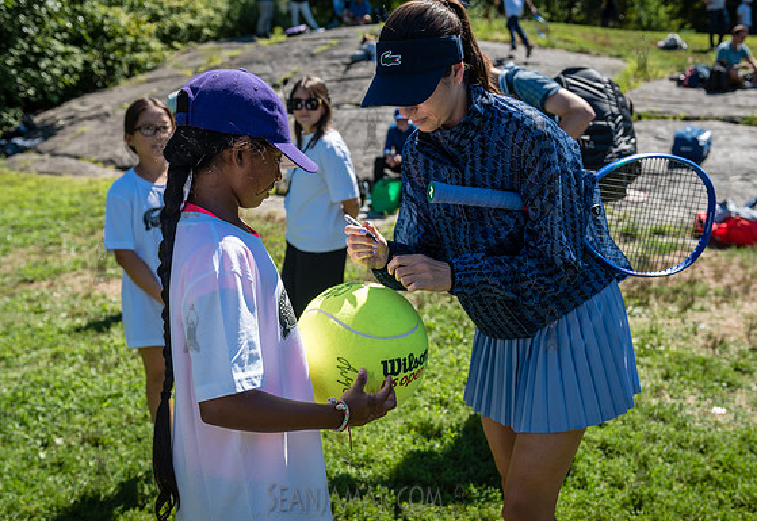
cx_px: 403
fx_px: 998
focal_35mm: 47
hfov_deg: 41.5
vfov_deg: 29.2
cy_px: 305
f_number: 3.5
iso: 200
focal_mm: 38
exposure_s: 1/1250
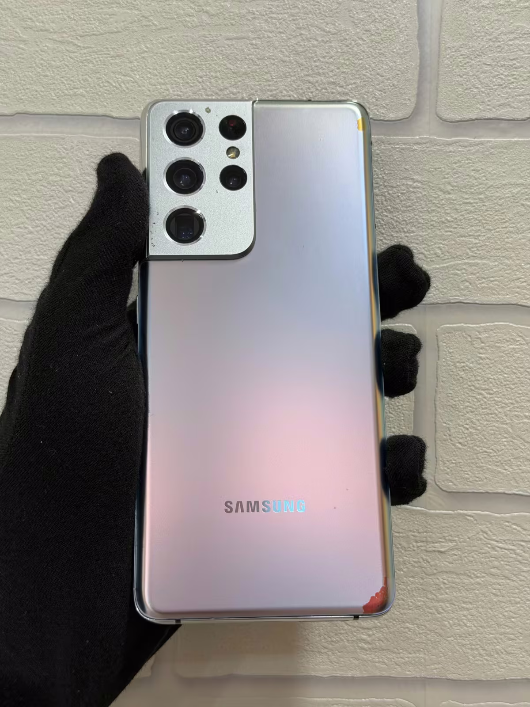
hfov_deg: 30.3
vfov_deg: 39.7
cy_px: 354
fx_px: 980
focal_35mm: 48
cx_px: 265
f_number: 1.78
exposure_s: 1/50
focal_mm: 6.76
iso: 50
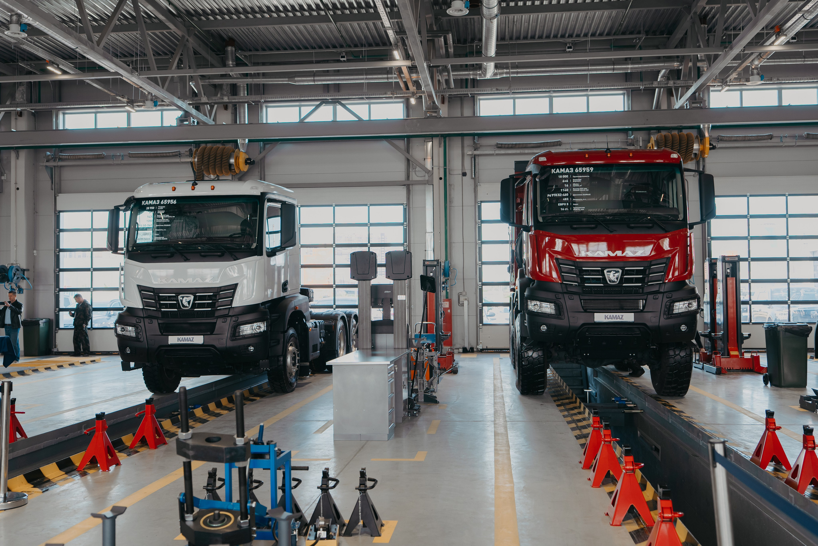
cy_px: 273
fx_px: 795
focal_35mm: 35
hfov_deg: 54.4
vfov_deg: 37.9
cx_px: 409
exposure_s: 1/160
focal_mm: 35
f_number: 2.8
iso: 160
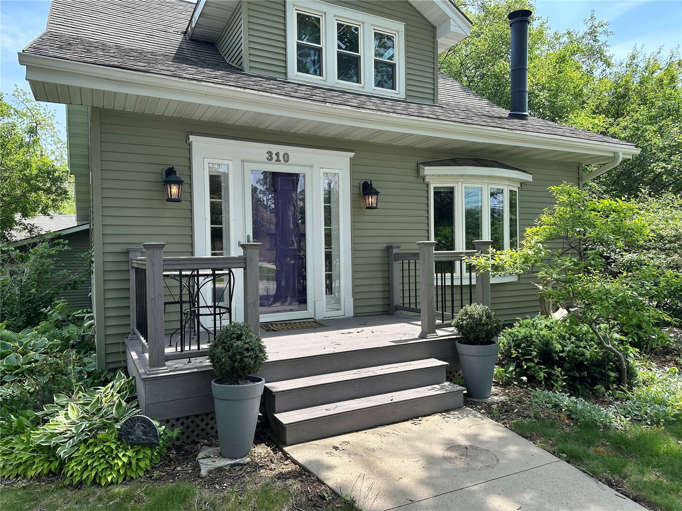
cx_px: 341
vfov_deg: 56.8
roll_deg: +1.4
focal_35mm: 24
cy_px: 256
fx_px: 473
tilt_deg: +0.3
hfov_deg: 71.6
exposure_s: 1/1227
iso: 80
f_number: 1.78
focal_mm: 6.86
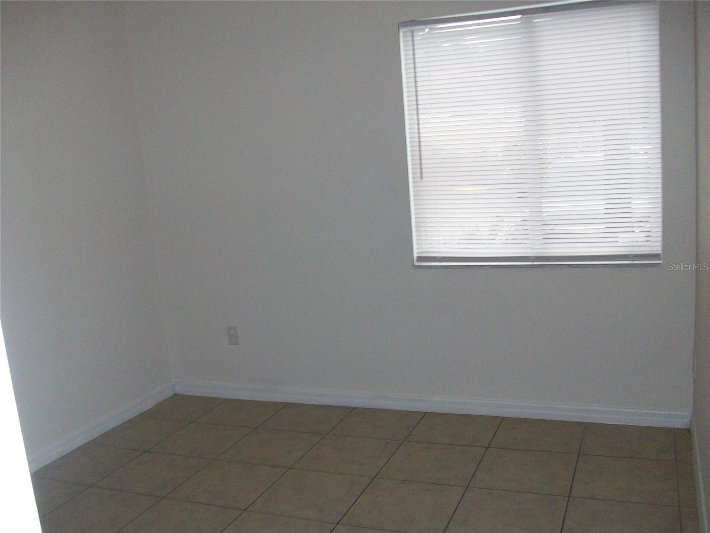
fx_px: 697
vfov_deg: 41.8
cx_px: 355
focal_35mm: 34
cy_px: 266
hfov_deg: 54.0
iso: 160
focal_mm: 5.7
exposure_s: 1/60
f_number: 2.8
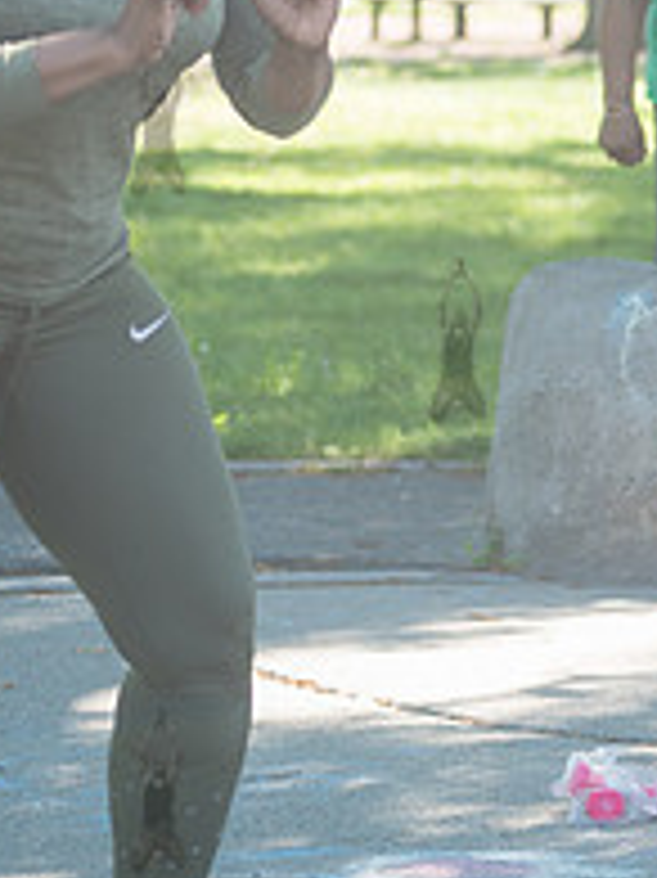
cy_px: 113
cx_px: 1102
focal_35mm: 237
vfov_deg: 8.3
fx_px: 6004
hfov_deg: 6.2
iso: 200
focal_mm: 80
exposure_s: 1/320
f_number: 3.5
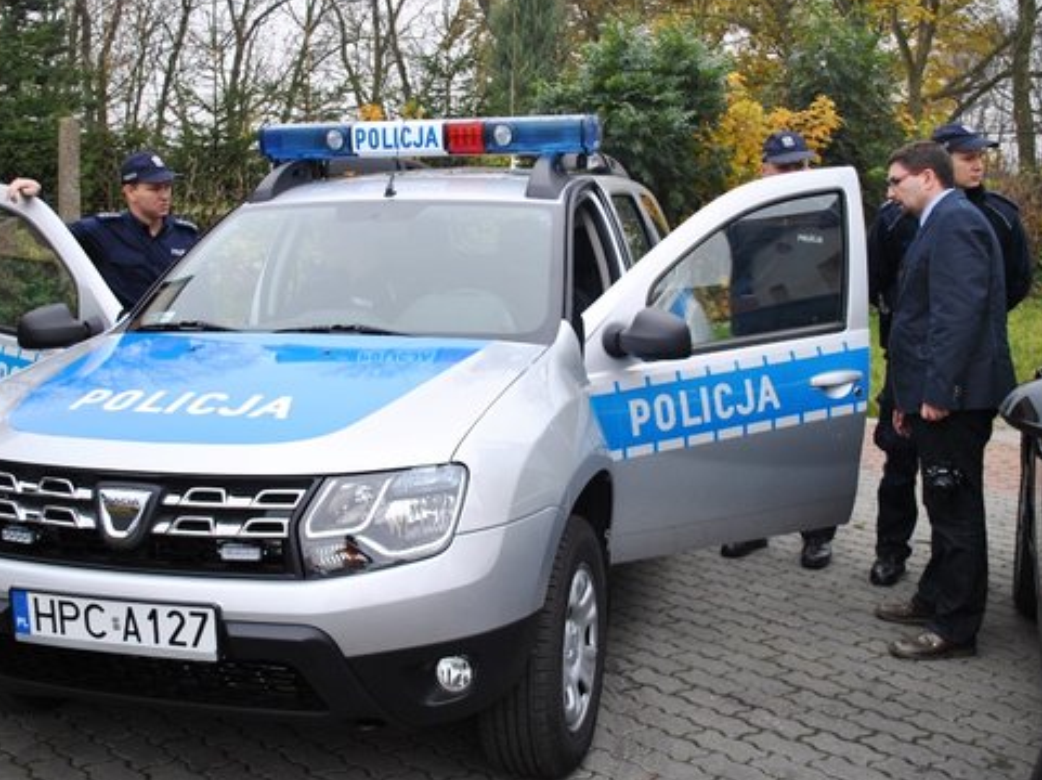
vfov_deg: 33.5
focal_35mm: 43
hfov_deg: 43.8
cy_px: 334
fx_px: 1293
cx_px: 461
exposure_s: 1/60
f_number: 3.8
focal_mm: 22
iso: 200
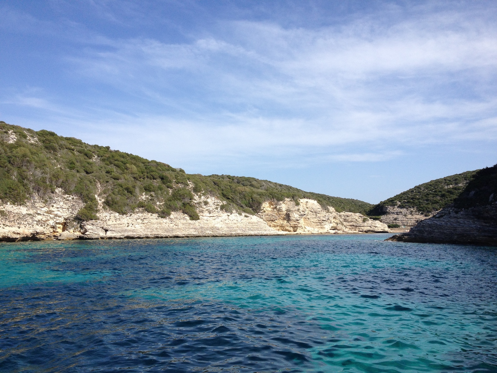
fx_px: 503
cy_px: 186
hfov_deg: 52.6
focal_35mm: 35
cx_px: 248
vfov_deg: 40.7
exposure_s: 1/1905
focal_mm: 4.28
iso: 64
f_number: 2.4
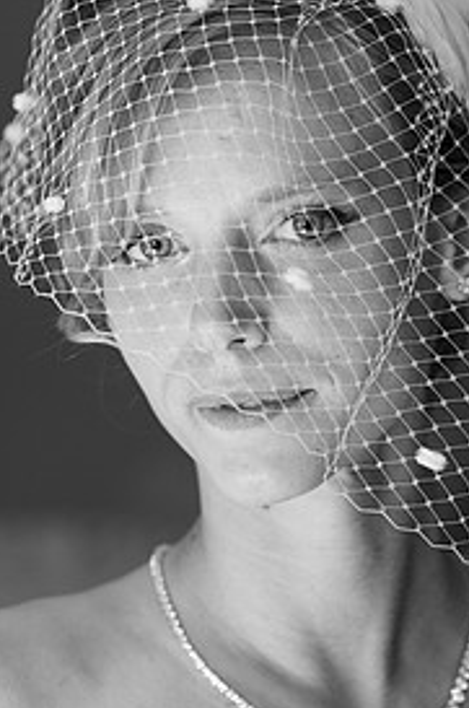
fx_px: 3393
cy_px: 412
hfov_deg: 7.9
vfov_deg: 11.9
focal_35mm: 173
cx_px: 304
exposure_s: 1/80
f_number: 4
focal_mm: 105
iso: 640
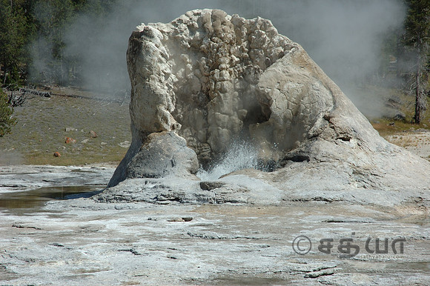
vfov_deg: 13.0
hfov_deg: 19.5
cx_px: 215
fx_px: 1253
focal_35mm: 105
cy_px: 143
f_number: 10
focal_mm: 70
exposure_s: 1/400
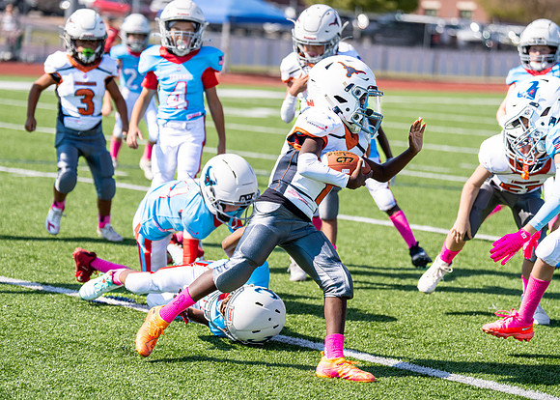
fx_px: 1903
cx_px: 269
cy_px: 209
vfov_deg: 12.0
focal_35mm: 120
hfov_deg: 16.7
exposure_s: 1/1250
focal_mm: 102
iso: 100
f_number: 2.8
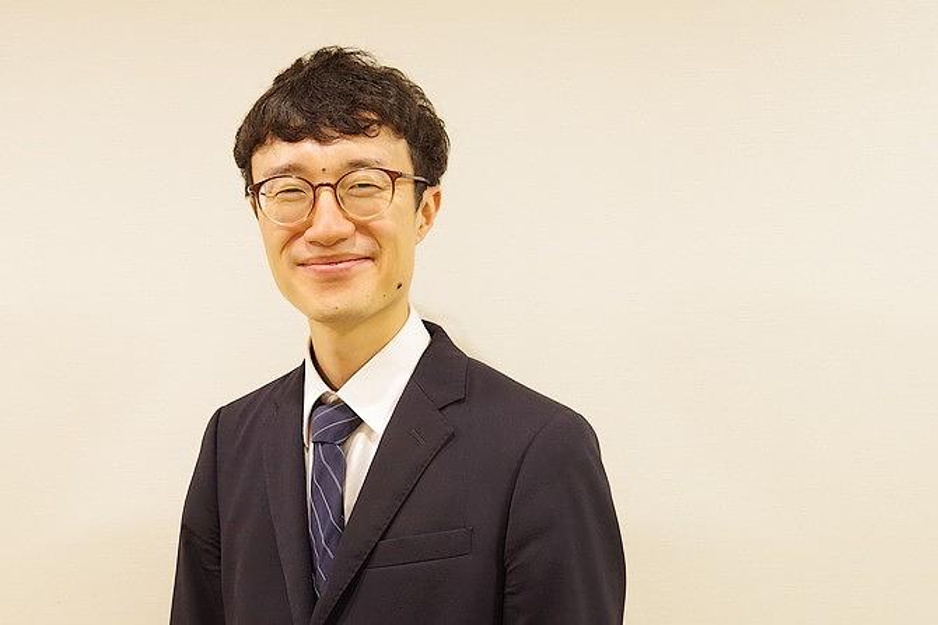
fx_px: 937
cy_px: 312
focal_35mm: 36
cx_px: 469
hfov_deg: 53.2
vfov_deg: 36.8
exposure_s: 1/15
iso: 1600
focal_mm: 24
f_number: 7.1
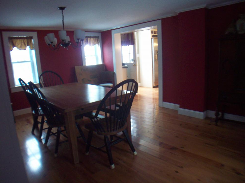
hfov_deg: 49.0
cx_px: 123
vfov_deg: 37.7
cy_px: 90
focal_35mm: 38
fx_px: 269
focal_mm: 6.2
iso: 161
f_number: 2.8
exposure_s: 1/8
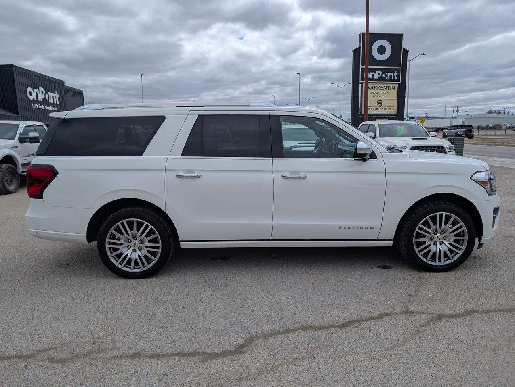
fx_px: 358
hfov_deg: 71.5
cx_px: 258
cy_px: 194
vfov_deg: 56.9
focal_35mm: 24
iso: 21
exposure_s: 1/2237
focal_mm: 6.9
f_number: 1.68
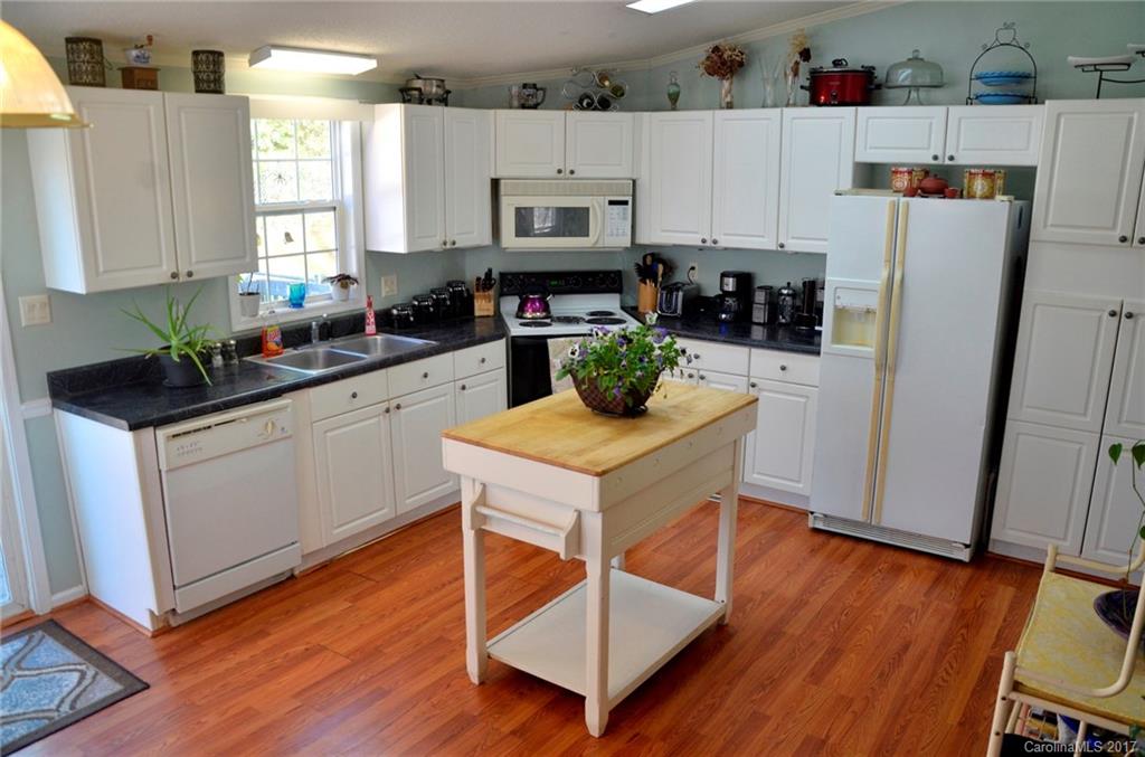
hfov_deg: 67.5
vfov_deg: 47.7
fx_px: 856
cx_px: 572
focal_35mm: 27
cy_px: 378
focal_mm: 18
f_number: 4.5
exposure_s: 1/80
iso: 400
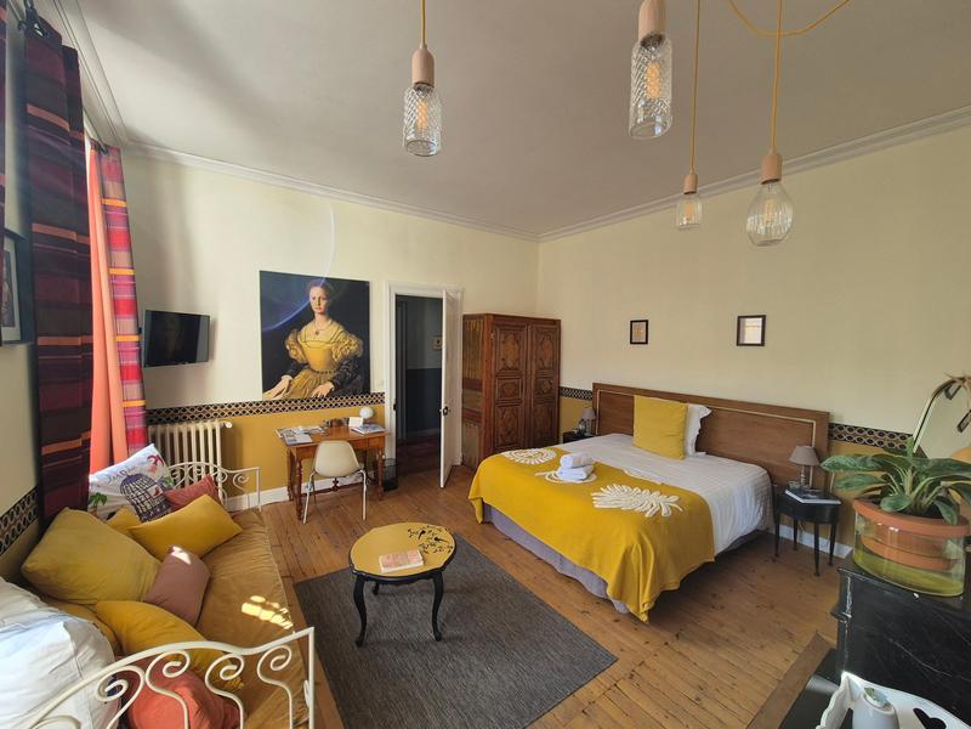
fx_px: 365
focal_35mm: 13
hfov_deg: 106.2
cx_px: 486
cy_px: 364
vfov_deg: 89.9
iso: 64
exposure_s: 1/100
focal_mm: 2.2
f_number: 2.2
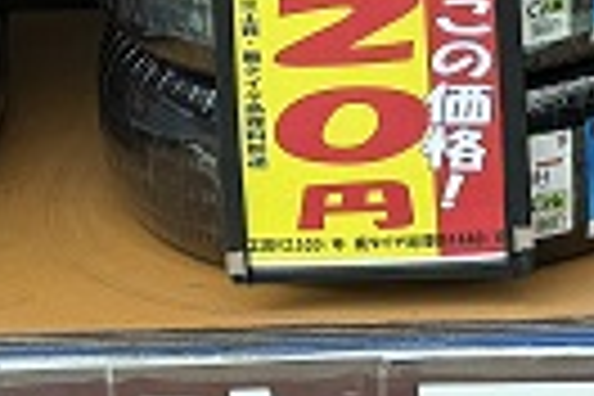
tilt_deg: -2.2
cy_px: -1098
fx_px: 3118
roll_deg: +1.5
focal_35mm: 189
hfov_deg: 10.1
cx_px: 1197
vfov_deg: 6.2
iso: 80
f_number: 1.78
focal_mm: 6.76
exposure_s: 1/1151
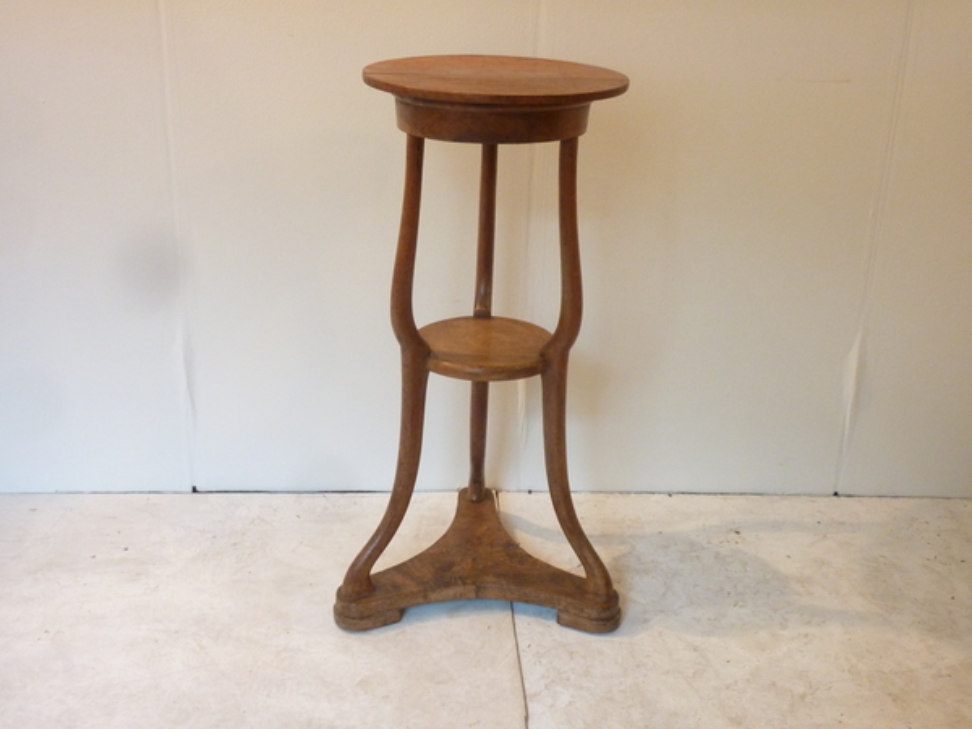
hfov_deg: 44.8
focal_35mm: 42
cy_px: 364
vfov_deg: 34.3
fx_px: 1179
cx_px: 486
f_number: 3.7
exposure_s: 1/13
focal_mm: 6.9
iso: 400
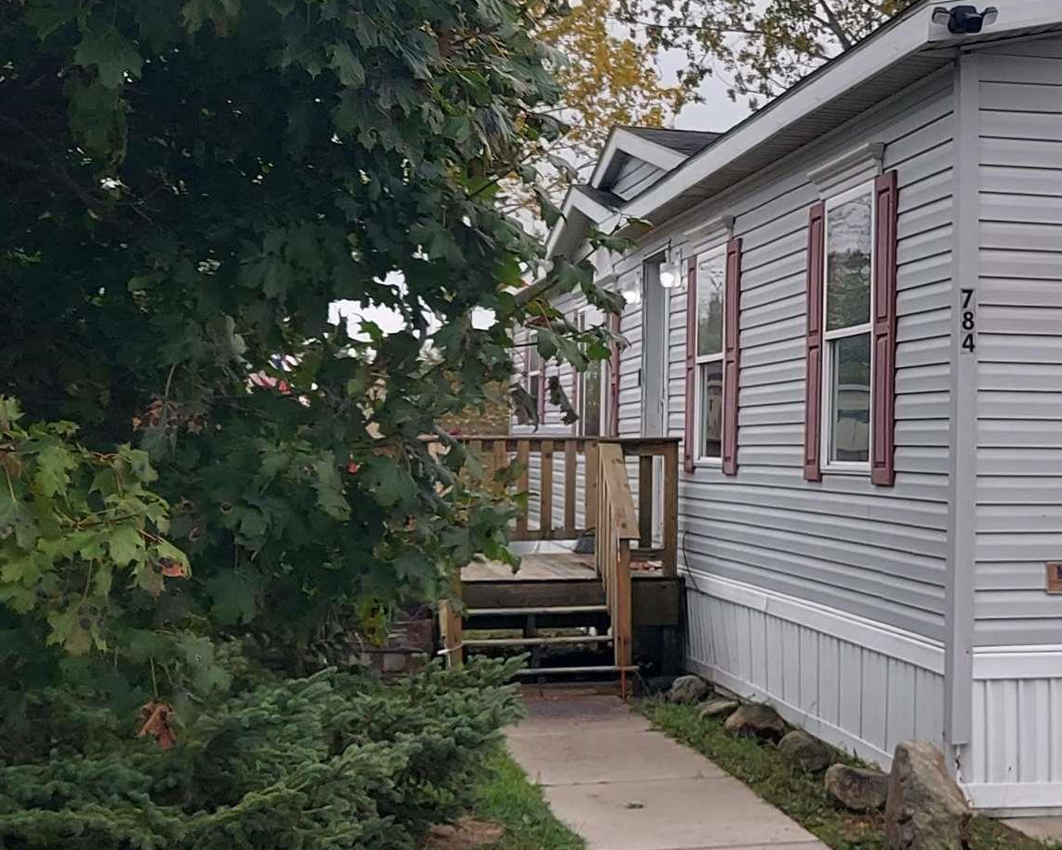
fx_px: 2075
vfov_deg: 23.1
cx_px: 1000
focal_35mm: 66
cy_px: 365
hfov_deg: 27.4
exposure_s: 1/368
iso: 50
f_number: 2
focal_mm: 4.6
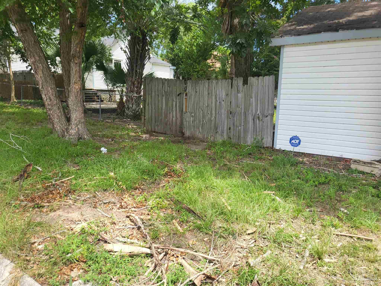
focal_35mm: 26
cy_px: 143
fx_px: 286
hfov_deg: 67.3
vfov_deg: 53.1
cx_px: 190
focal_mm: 4.25
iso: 50
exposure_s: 1/864
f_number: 1.8
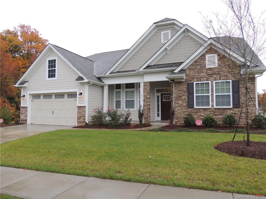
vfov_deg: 56.8
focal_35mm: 24
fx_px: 184
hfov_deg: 71.6
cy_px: 100
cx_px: 133
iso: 100
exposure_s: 1/125
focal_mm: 4.3
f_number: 3
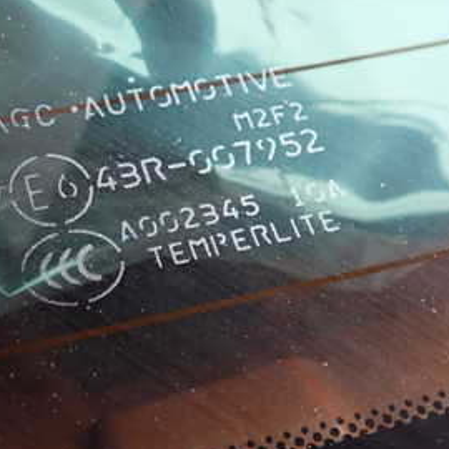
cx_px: 135
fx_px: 866
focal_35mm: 59
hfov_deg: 28.8
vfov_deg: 29.0
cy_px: 168
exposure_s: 1/60
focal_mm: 5.4
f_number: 2.3
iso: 125
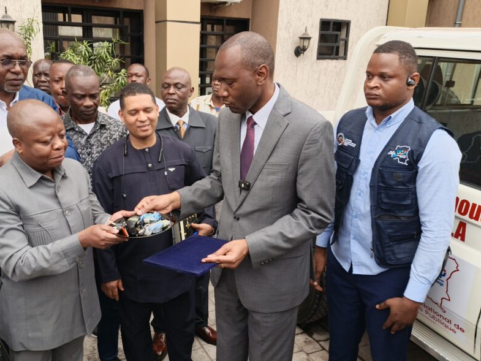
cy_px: 177
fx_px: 417
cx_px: 213
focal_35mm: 30
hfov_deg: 59.8
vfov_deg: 46.8
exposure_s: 1/53.3
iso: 70
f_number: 1.79
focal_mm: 4.71
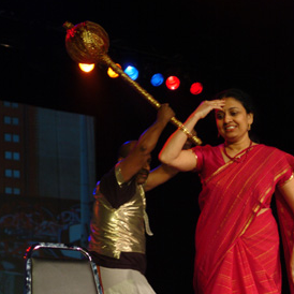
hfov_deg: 16.4
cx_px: 197
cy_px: 204
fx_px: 1019
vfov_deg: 16.4
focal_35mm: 106
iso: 400
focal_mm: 38
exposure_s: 1/125
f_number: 2.8
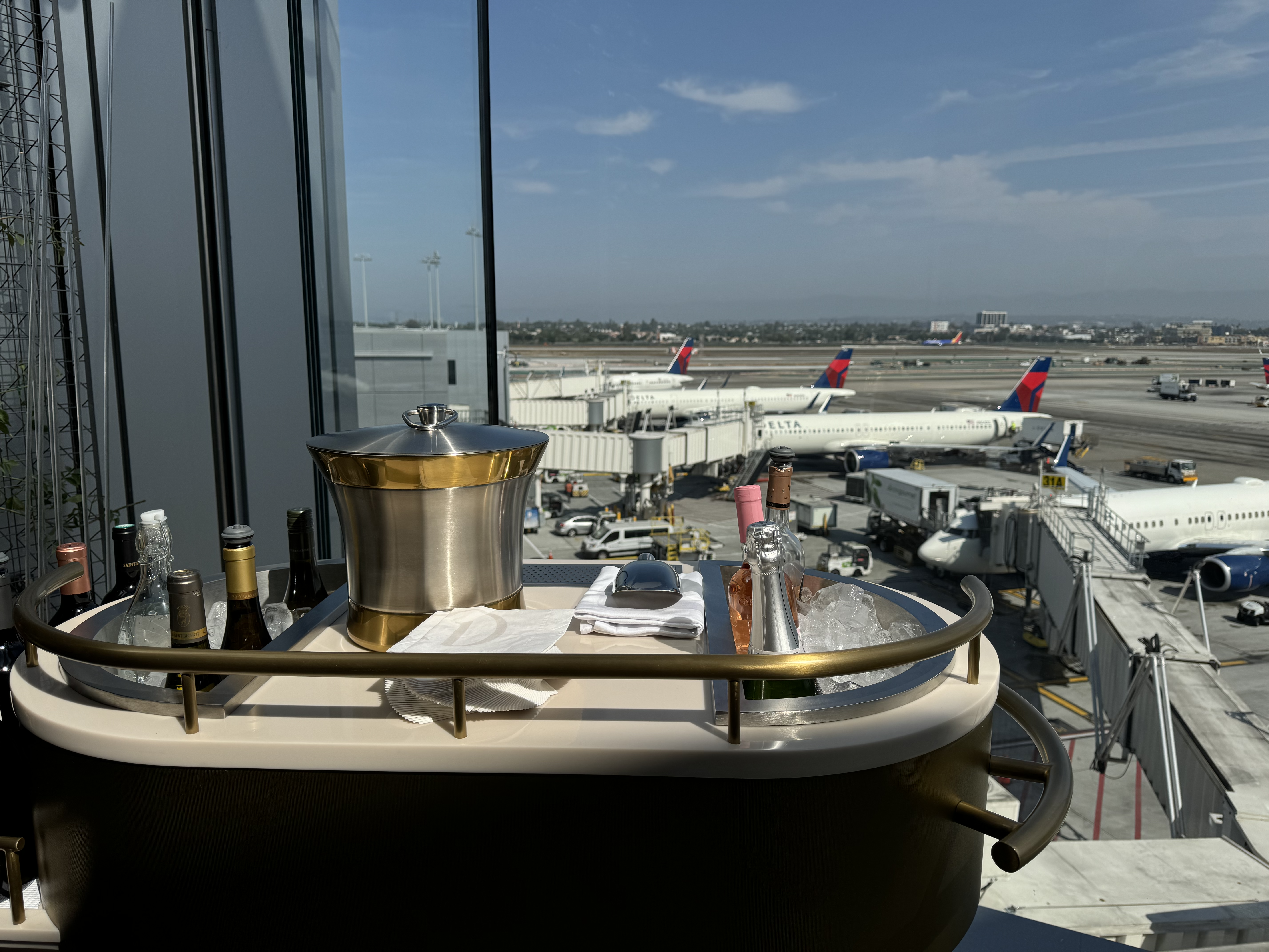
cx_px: 634
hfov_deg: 71.6
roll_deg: -0.2
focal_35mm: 24
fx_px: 880
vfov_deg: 56.8
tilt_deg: -9.8
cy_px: 476
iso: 80
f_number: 1.78
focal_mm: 6.76
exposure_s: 1/9009
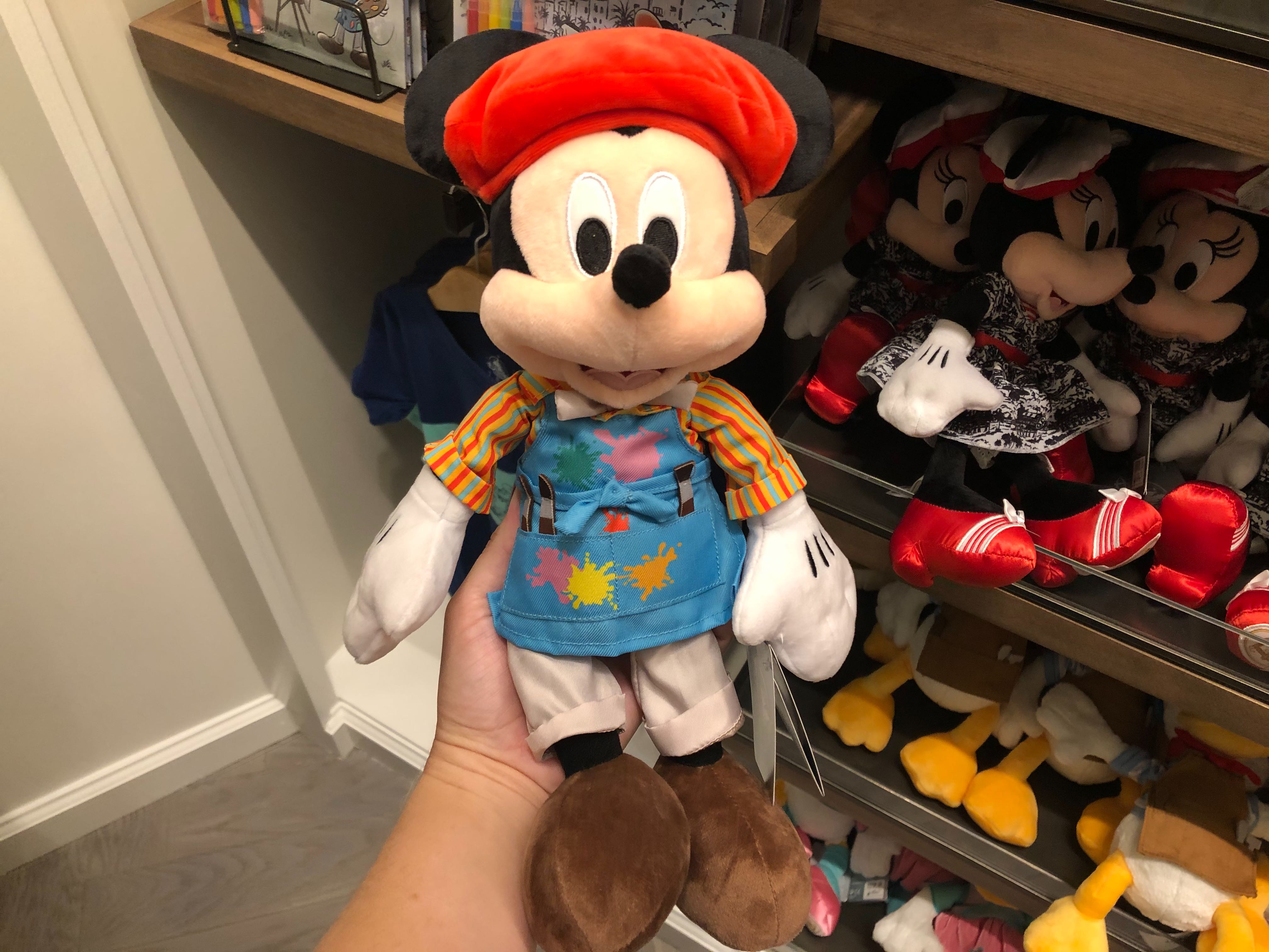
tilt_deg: -49.9
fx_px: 1026
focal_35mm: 28
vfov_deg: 49.7
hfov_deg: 63.4
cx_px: 634
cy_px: 476
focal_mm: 3.99
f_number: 1.8
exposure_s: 1/15
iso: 40
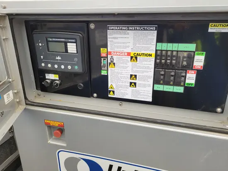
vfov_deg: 53.1
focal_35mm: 26
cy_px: 86
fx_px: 171
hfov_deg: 67.3
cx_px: 114
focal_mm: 5.4
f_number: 1.8
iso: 40
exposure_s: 1/248
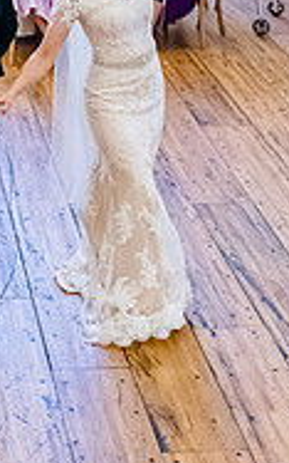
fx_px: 1423
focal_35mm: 113
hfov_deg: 11.4
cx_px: -49
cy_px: 28
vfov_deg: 18.1
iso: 3200
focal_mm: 35
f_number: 3.2
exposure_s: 1/640
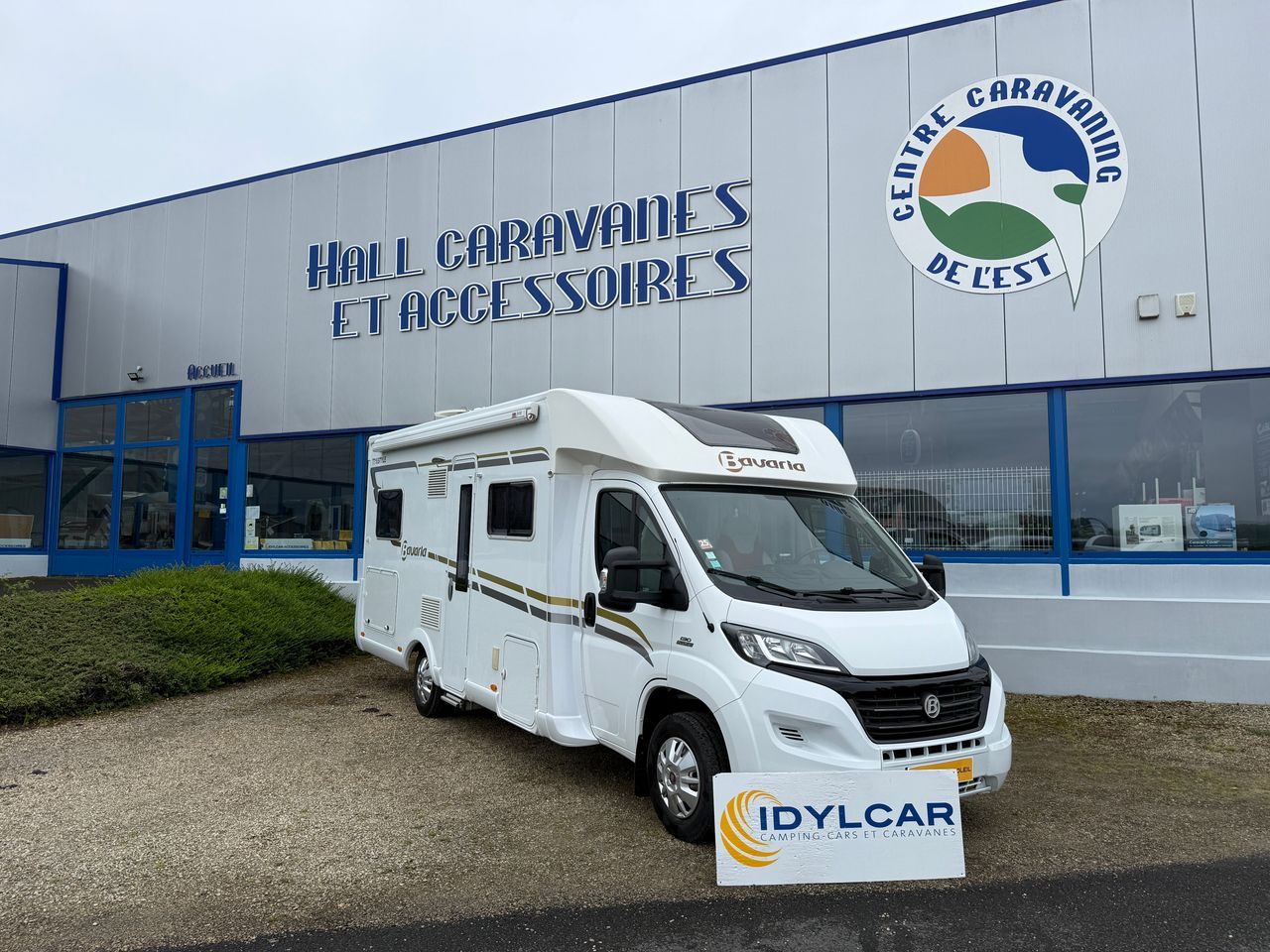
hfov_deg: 71.6
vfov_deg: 56.8
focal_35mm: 24
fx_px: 881
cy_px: 476
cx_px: 635
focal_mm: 6.76
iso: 80
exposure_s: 1/2232
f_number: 1.78
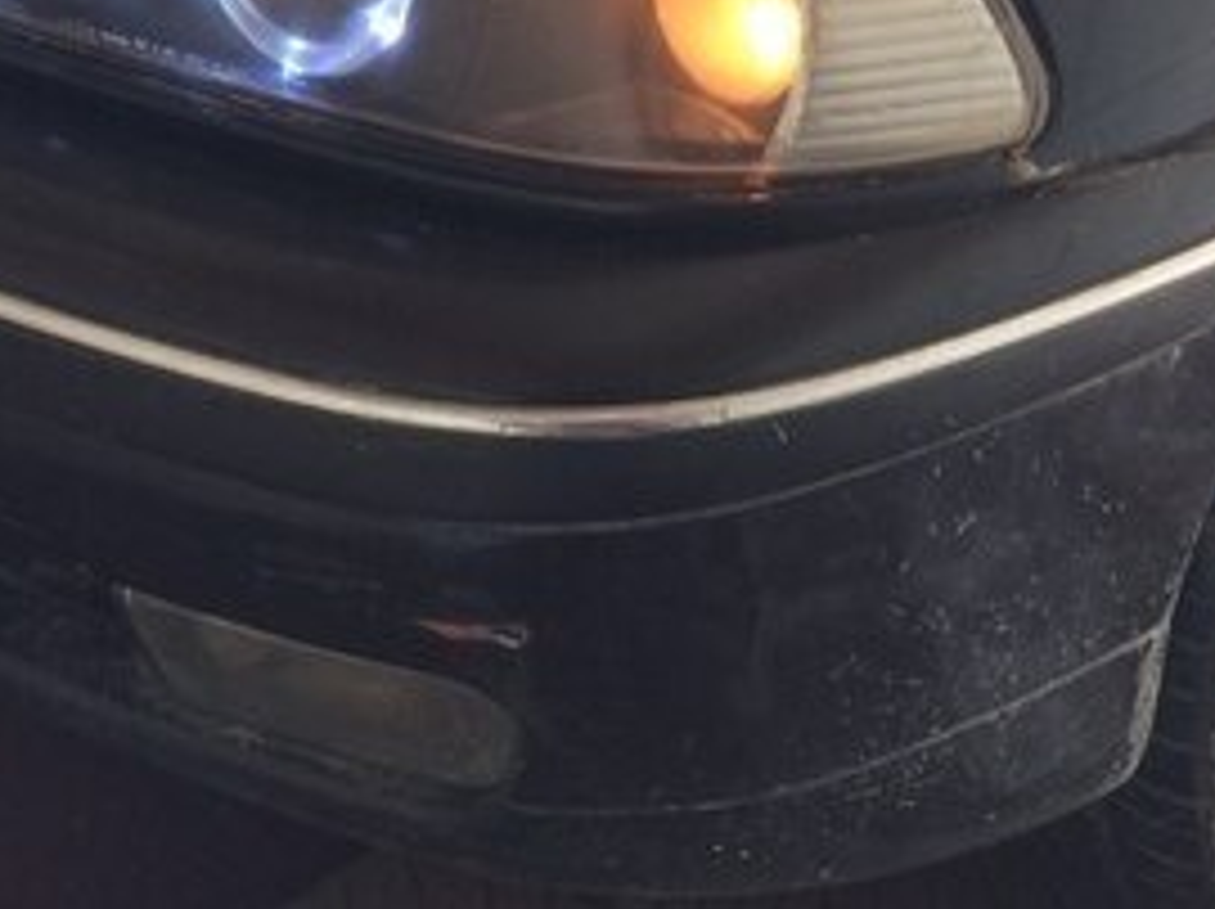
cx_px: 392
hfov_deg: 27.2
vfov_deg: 19.4
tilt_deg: -20.9
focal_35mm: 71
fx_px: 2490
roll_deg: -2.7
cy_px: -200
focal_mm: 4.15
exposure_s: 1/50
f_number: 2.2
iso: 50
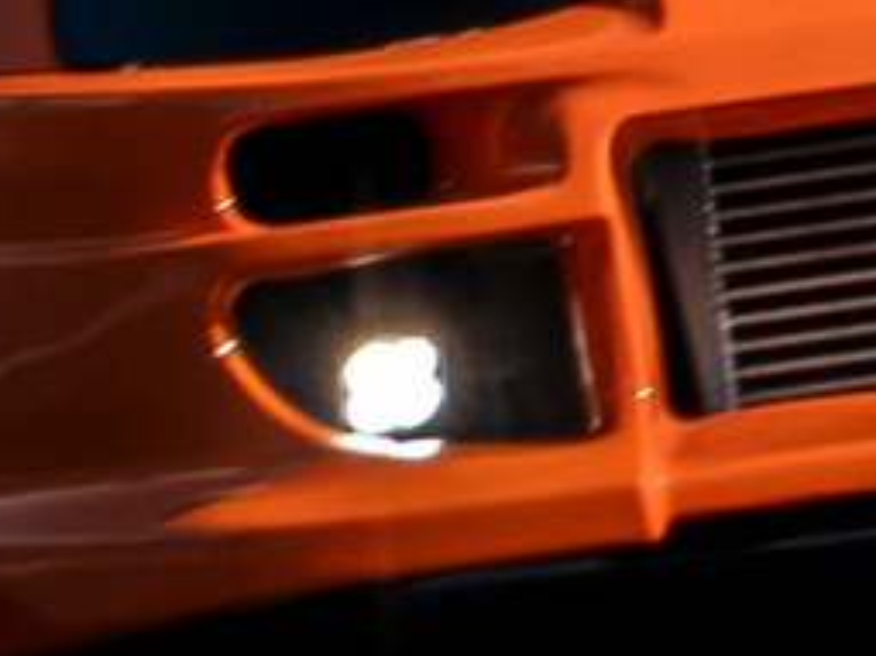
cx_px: 2428
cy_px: -406
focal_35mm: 2500
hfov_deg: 0.8
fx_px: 63236
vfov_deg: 0.6
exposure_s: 1/125
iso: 100
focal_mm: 140
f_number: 13
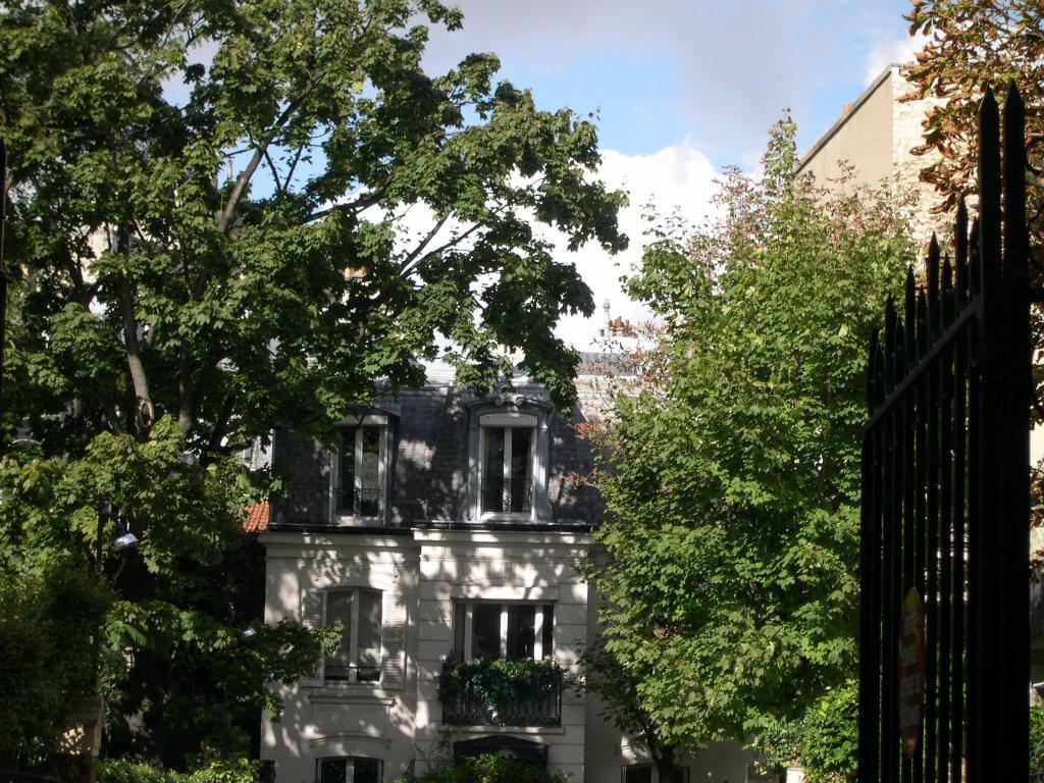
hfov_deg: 17.3
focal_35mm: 114
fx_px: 3438
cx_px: 522
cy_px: 392
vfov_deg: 13.0
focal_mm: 24
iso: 100
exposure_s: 1/344
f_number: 4.9
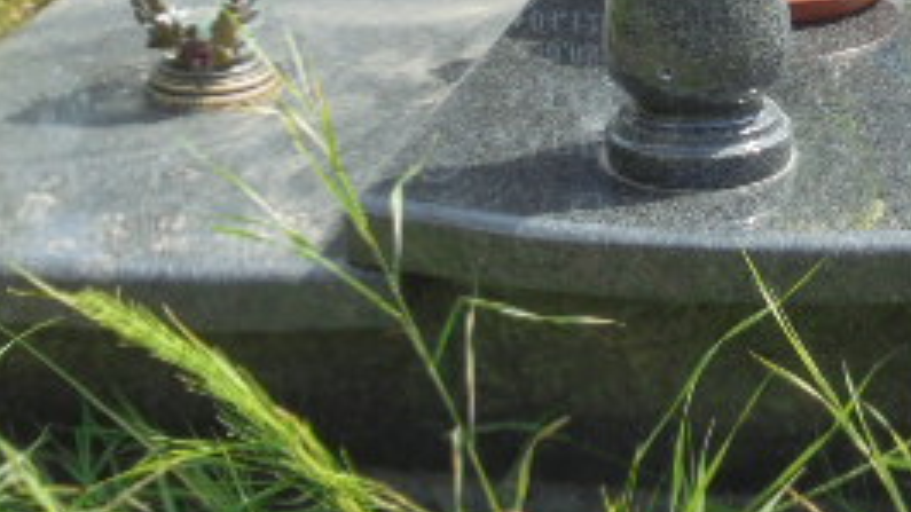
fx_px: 3116
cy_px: -127
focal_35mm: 129
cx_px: 818
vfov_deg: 9.3
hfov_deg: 16.4
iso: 100
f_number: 4.8
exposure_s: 1/320
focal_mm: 8.9
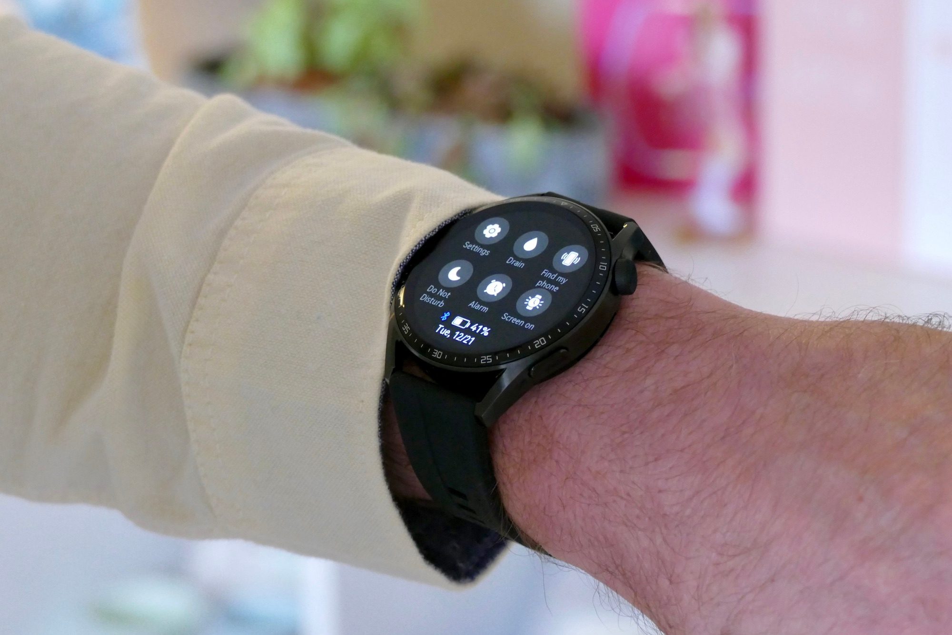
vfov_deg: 10.9
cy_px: 318
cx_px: 476
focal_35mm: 126
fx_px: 3331
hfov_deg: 16.3
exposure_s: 1/20
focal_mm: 45.89
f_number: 4.5
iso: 1600
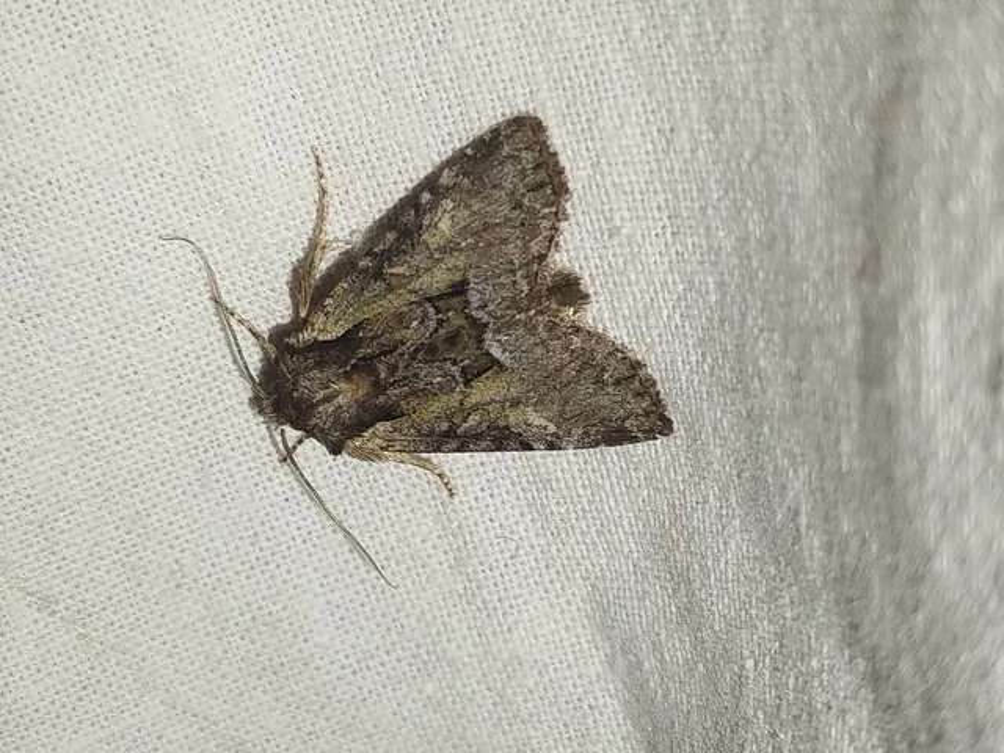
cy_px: 376
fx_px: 2146
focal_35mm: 74
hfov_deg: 26.3
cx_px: 502
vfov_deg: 19.9
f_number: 1.7
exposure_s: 1/50
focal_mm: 5.31
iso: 80
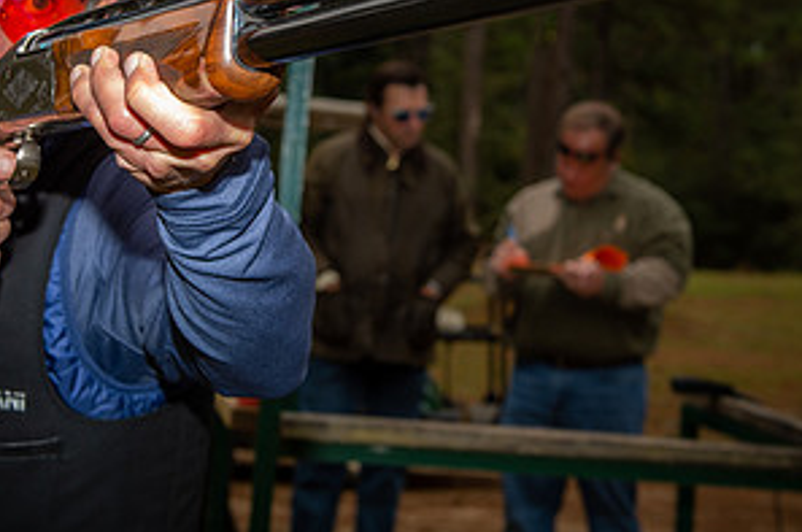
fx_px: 1957
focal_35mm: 88
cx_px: 367
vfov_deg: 15.4
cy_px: 86
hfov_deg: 23.2
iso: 320
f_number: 6.3
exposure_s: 1/250
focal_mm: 45
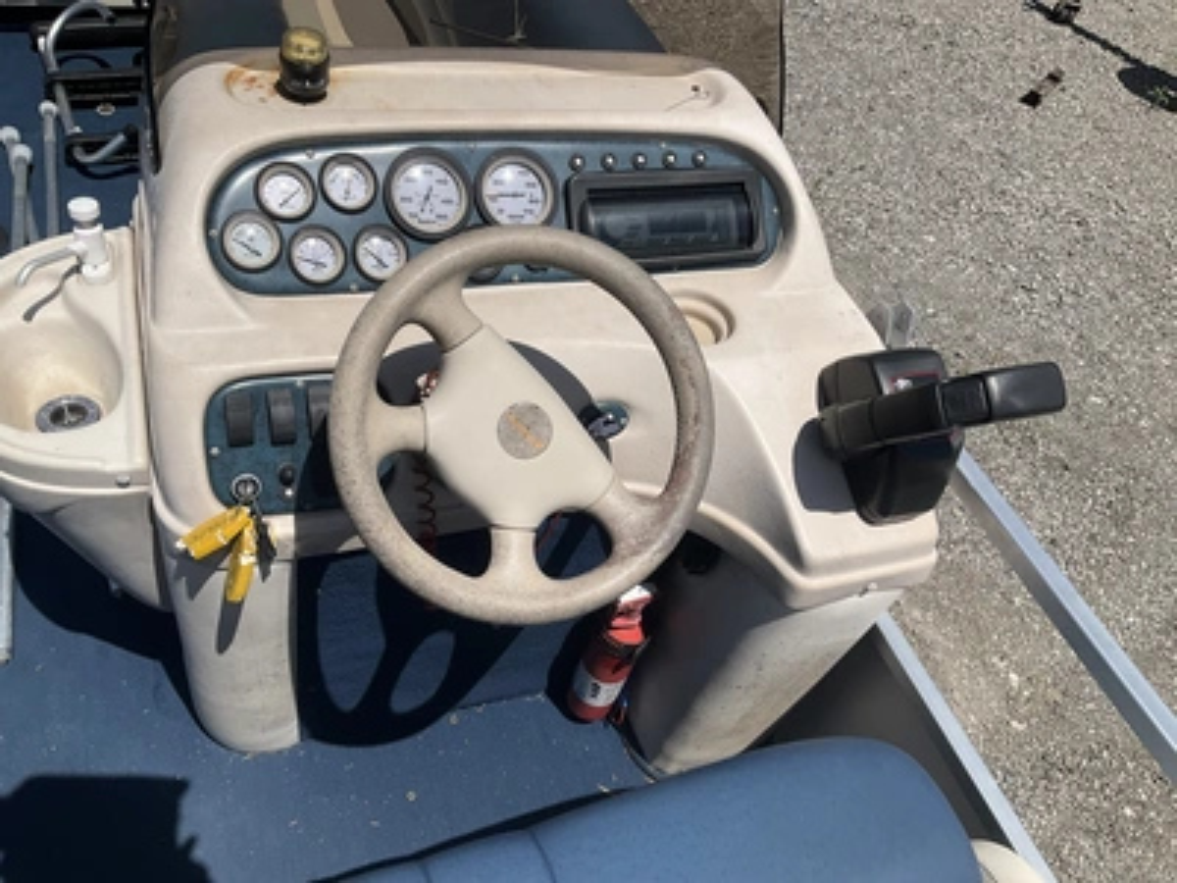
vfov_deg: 48.2
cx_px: 588
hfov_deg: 61.7
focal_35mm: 29
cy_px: 442
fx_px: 986
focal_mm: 3
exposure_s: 1/3534
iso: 25
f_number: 1.8
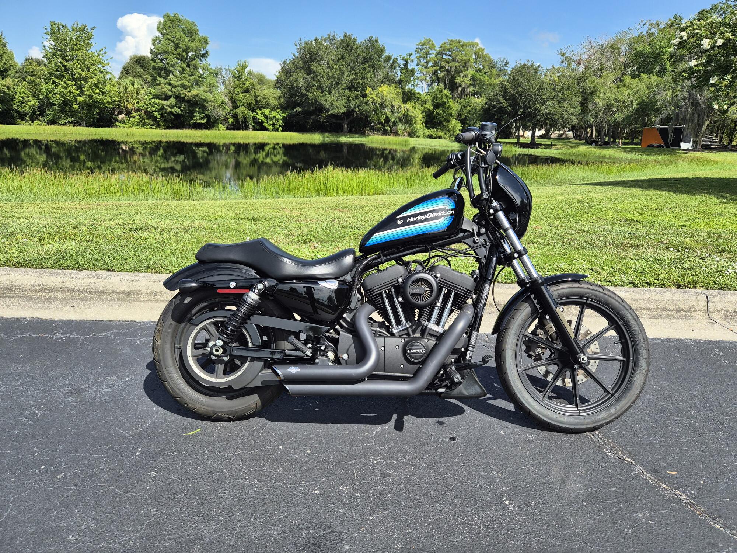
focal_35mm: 23
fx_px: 490
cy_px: 276
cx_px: 368
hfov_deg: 73.9
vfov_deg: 58.9
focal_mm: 5.4
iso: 80
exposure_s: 1/3880
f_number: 1.8
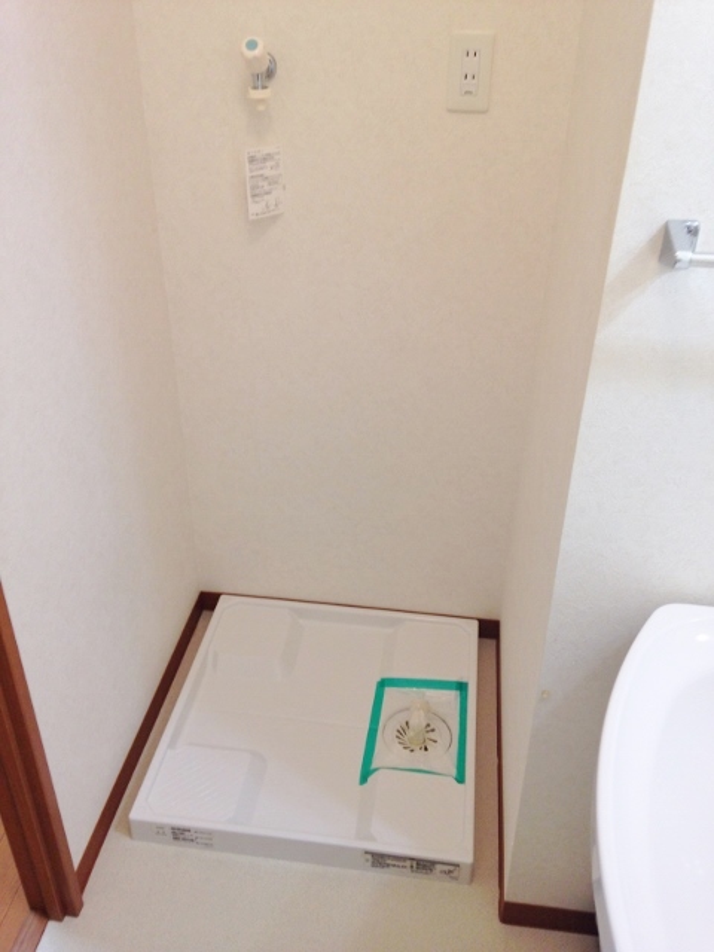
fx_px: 908
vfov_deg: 55.4
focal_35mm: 33
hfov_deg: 42.9
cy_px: 476
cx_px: 357
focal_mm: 4.12
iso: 50
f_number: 2.4
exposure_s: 1/20
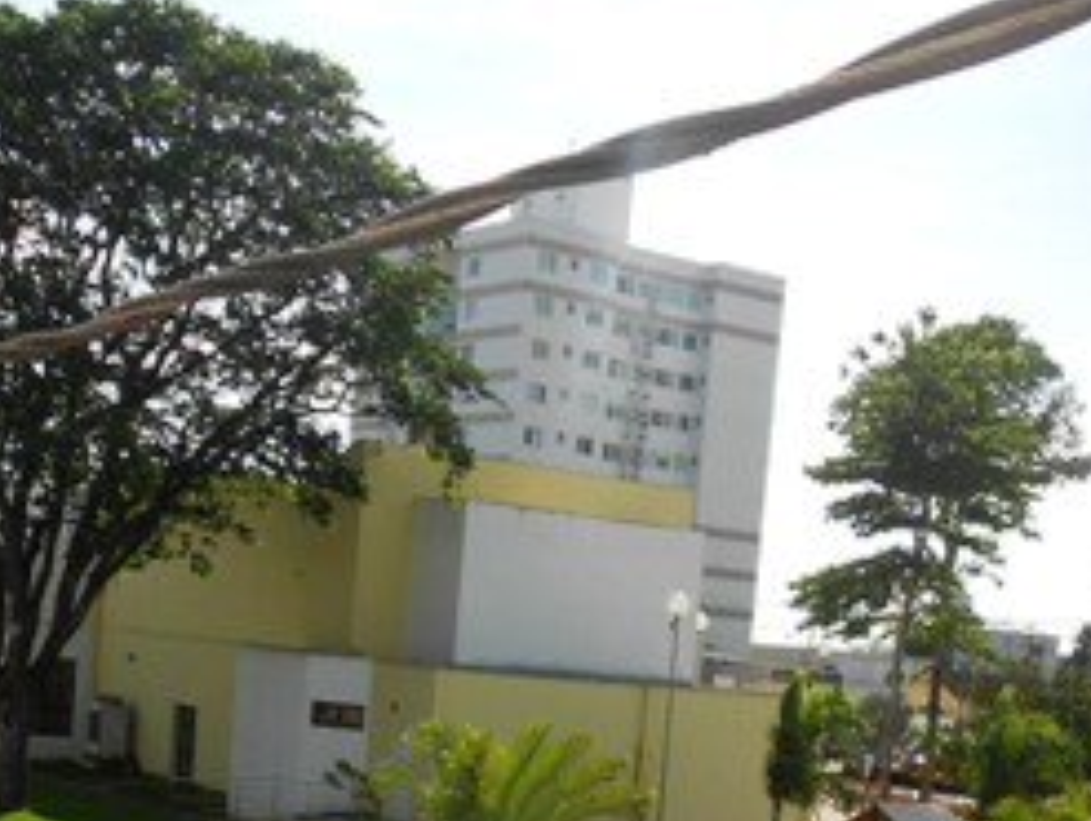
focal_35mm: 62
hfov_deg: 31.2
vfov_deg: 22.3
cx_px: 579
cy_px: 919
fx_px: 1956
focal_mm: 4.6
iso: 80
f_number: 3.2
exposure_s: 1/1250
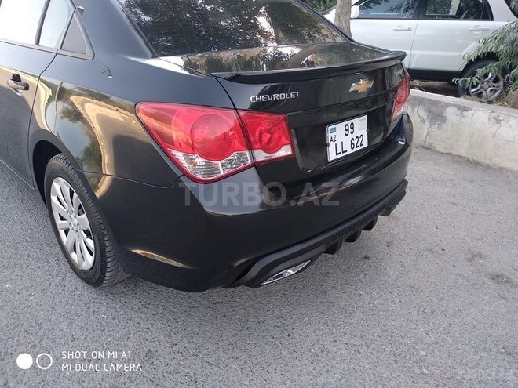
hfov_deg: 67.3
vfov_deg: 53.1
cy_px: 194
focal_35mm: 26
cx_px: 259
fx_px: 389
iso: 125
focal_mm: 3.83
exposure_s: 1/100
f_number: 2.2
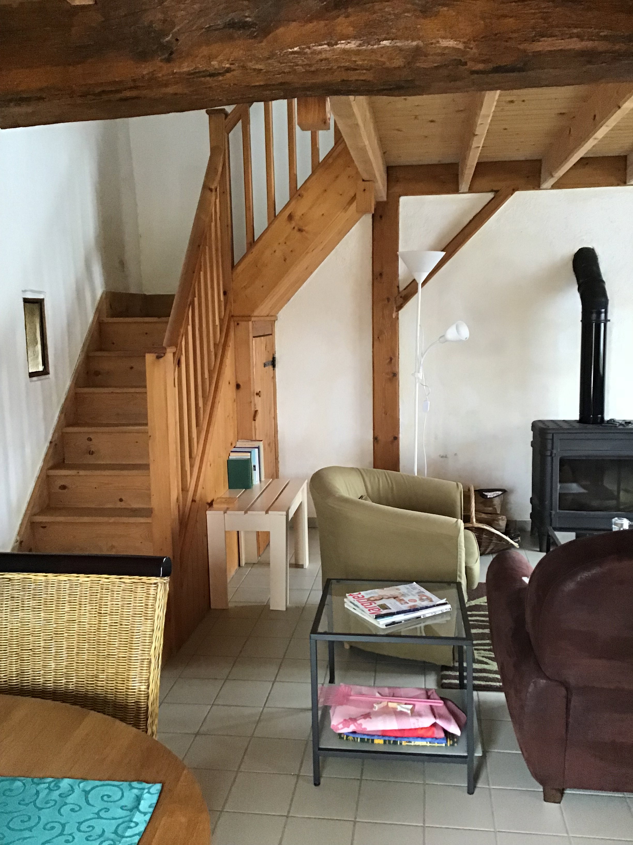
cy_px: 422
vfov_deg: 58.4
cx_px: 316
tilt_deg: -7.3
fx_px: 756
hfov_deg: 45.4
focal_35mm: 31
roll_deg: +1.4
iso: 200
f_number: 2.4
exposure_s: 1/25
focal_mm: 3.3
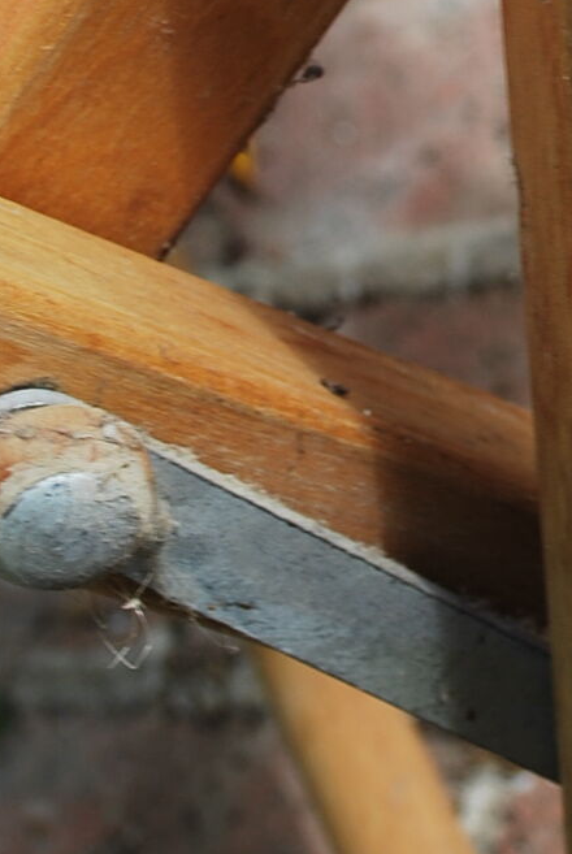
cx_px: 708
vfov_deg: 17.5
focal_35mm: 115
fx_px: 2732
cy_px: 55
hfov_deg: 11.7
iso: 100
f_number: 6.3
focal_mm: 26
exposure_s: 1/160
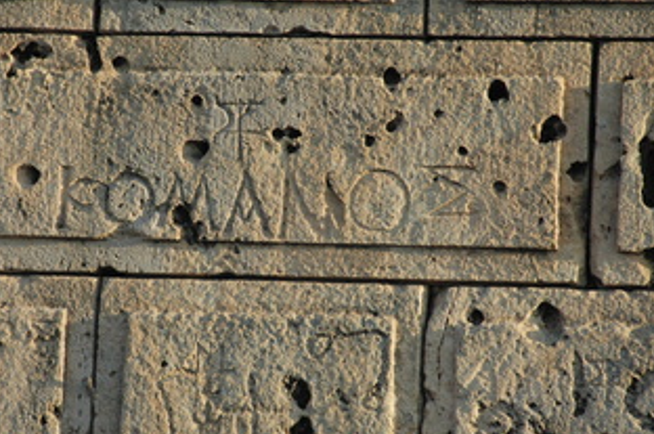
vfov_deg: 3.2
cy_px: 201
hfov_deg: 4.9
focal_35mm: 423
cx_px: 247
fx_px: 7673
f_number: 7.1
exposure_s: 1/800
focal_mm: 200
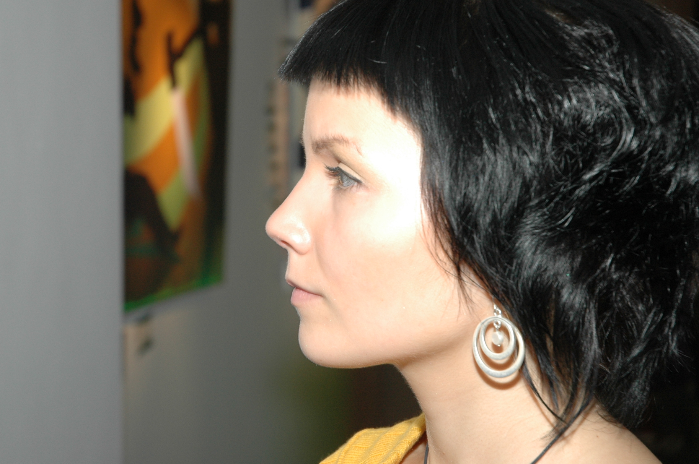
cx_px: 357
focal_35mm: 103
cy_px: 199
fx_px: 1998
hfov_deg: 19.8
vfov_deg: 13.3
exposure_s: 1/60
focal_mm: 56
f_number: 5
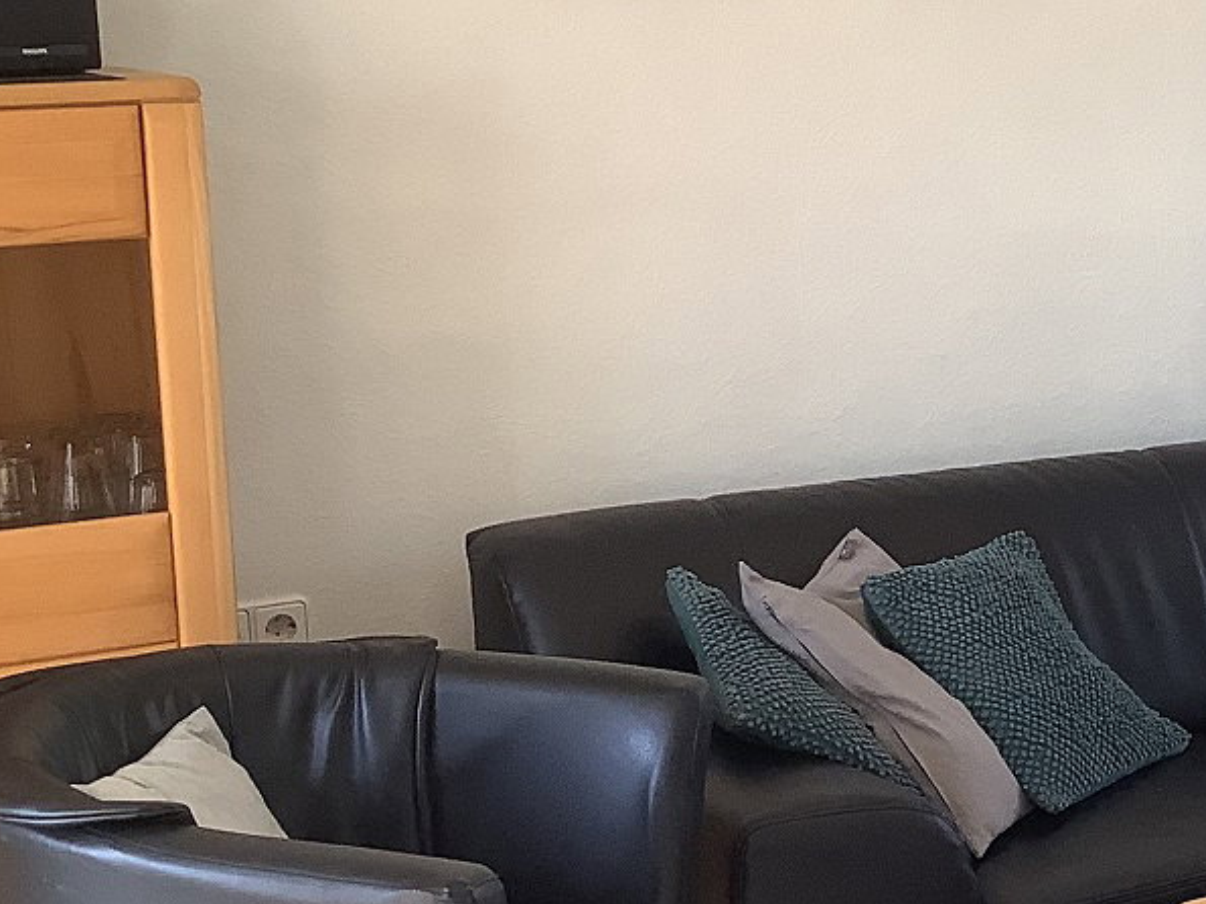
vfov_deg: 17.3
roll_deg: +0.1
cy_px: 379
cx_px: 1395
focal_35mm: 85
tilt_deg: -10.0
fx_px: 2961
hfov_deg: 21.6
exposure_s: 1/60
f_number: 2.4
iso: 64
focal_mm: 3.3
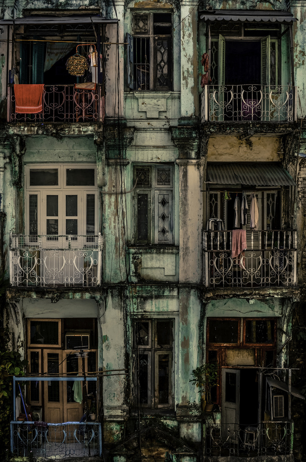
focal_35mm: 52
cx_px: 153
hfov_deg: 25.6
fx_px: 672
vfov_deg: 37.9
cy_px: 231
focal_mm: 35
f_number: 9
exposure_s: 1/200
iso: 100
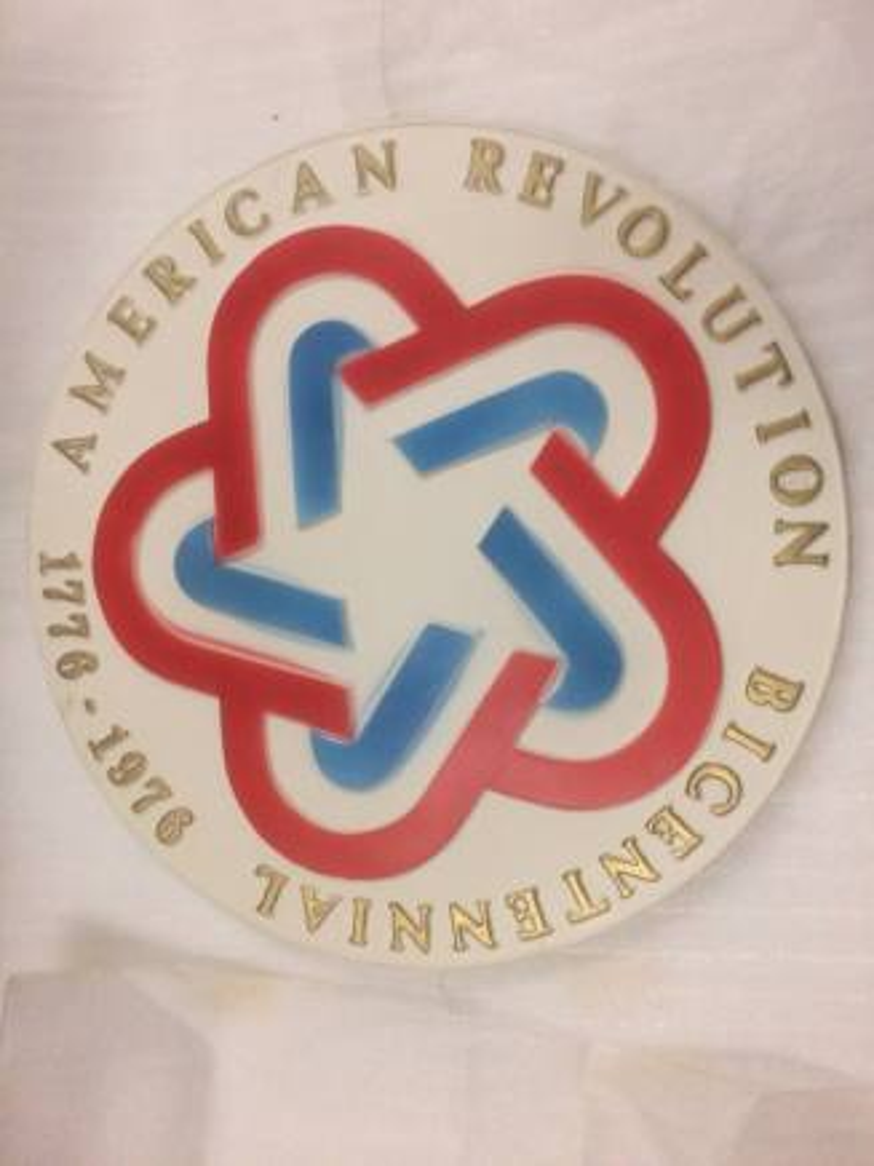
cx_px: 437
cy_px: 583
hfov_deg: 48.2
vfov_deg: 61.7
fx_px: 976
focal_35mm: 29
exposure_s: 1/30
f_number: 2.2
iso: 64
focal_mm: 4.15
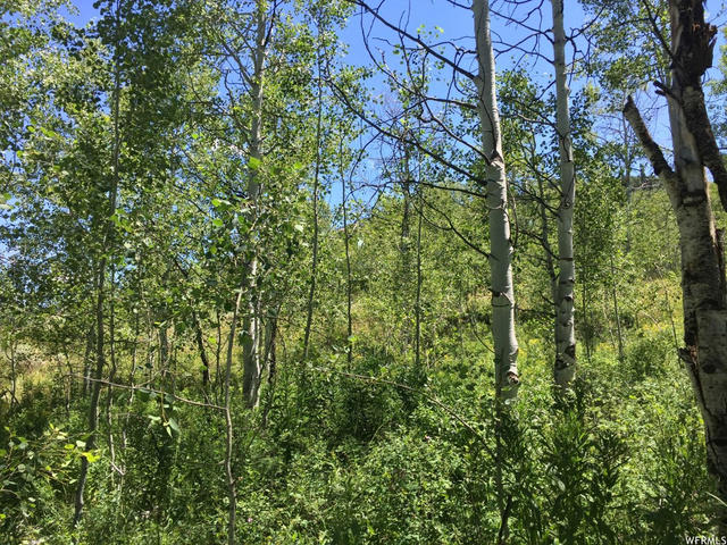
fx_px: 609
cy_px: 272
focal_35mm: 29
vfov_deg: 48.2
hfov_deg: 61.7
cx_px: 364
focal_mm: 4.15
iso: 32
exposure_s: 1/791
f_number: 2.2
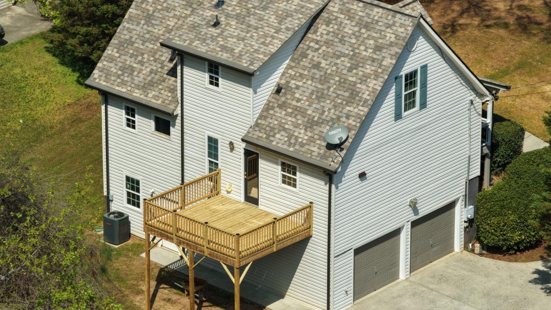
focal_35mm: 184
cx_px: 275
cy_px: 149
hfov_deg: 11.7
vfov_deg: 6.6
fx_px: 2688
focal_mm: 40
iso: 100
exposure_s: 1/100
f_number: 2.8
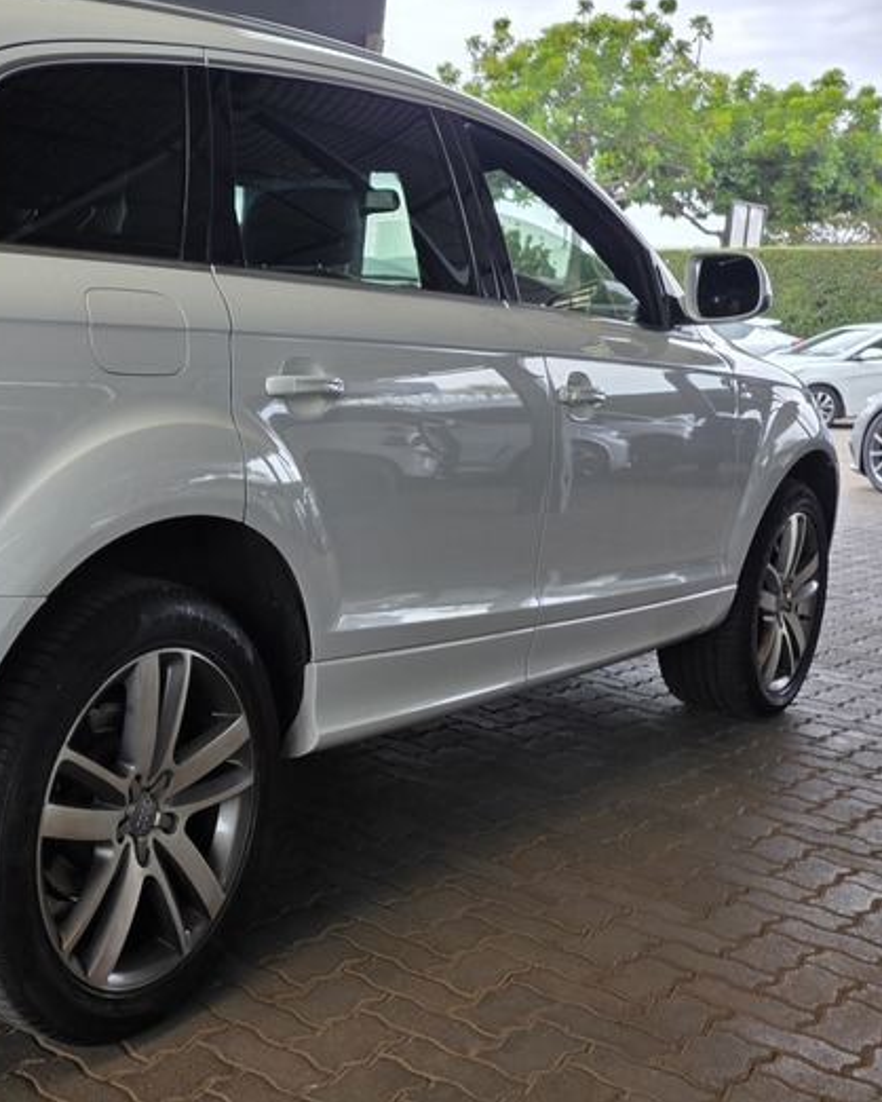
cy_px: 496
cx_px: 6
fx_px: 1435
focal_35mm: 44
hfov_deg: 31.6
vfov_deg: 41.9
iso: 40
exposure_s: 1/100
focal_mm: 6.25
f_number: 1.7
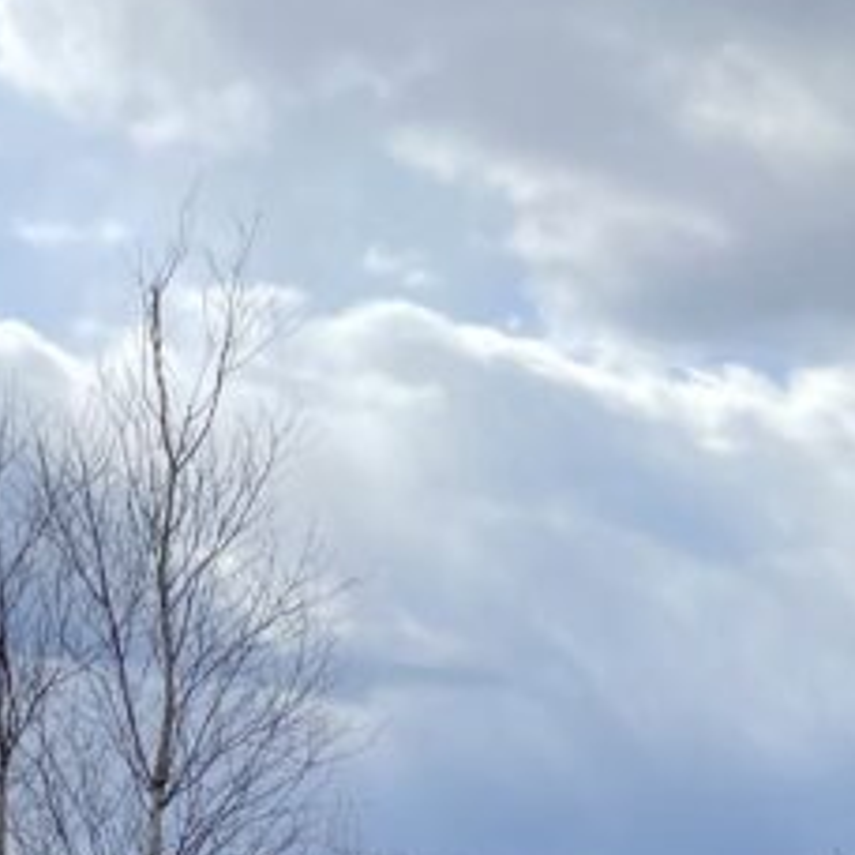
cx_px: 1894
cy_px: 1208
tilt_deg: -1.5
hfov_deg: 13.5
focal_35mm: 103
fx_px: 2878
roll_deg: -1.5
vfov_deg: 15.8
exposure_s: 1/3861
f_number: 1.6
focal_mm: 4.2
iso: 32
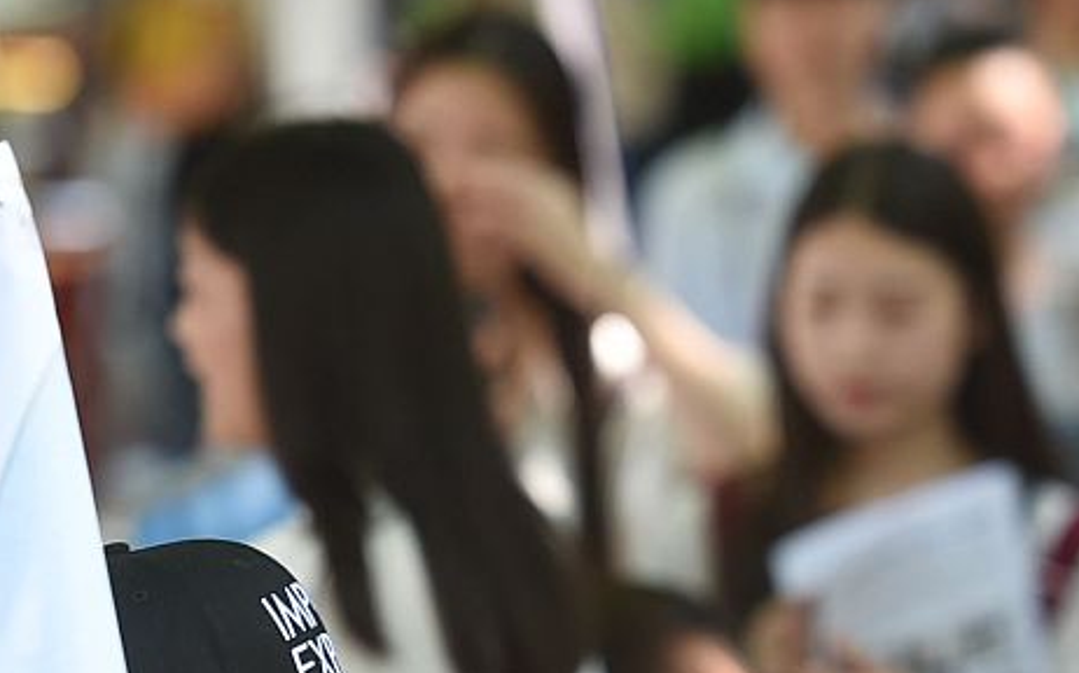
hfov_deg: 4.8
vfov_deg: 3.0
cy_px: 684
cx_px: 817
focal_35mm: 437
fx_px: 12841
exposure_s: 1/800
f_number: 2.8
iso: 1250
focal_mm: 165
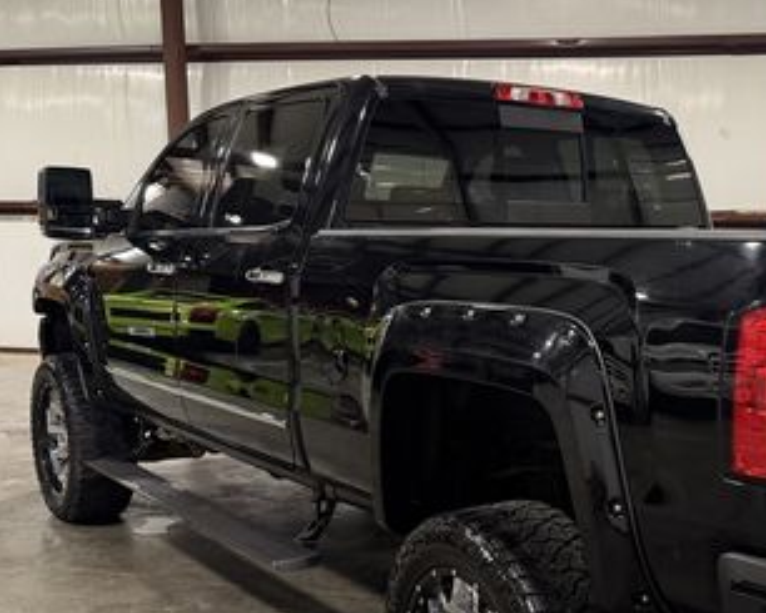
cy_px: 380
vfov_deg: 30.7
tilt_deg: -9.6
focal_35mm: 49
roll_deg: +0.1
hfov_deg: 36.0
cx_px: 671
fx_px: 1111
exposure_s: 1/60
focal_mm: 6.76
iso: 250
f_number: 1.78
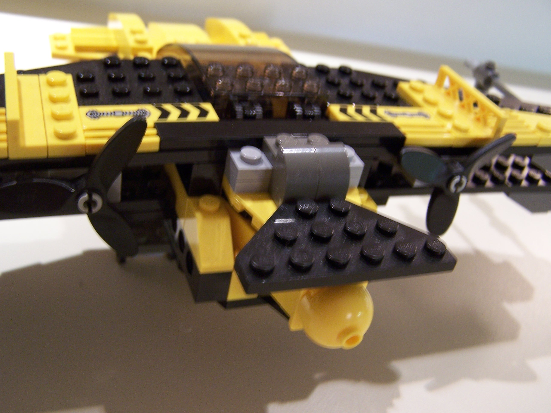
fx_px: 605
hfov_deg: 49.0
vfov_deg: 37.7
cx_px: 276
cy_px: 206
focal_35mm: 38
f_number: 2.8
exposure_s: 1/8
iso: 140
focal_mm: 6.3
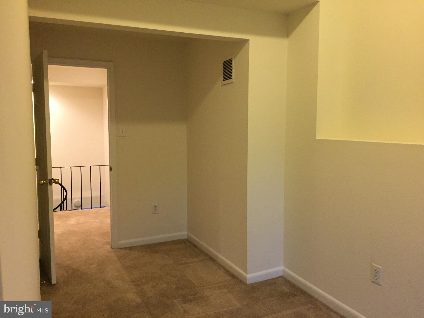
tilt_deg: -5.1
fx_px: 355
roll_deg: +0.1
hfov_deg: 61.7
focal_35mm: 29
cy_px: 159
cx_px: 212
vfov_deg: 48.2
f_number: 2.2
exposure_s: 1/30
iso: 250
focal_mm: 4.15
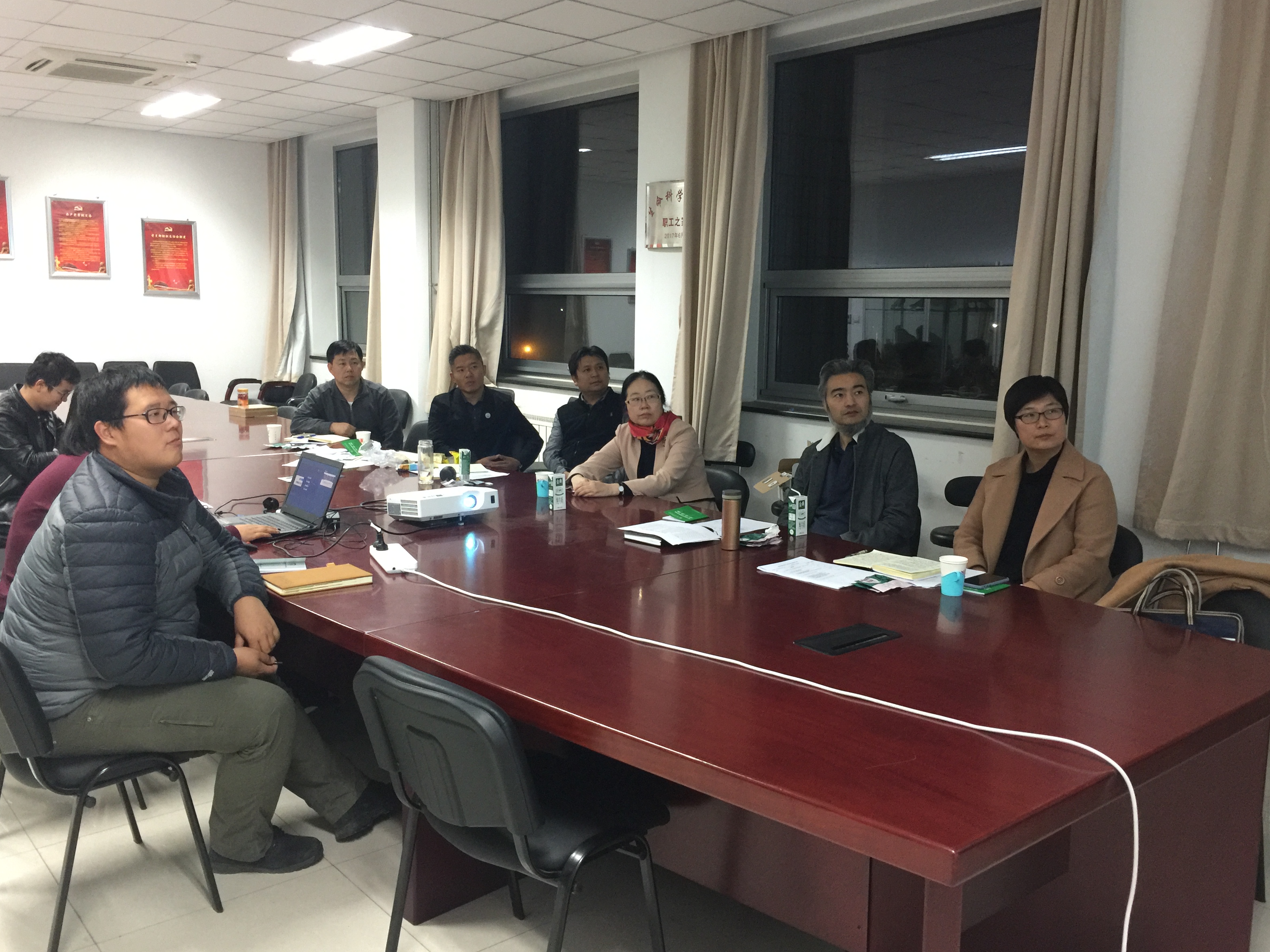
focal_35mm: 30
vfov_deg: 46.8
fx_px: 1101
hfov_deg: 60.0
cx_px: 634
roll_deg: +0.0
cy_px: 464
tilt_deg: -8.6
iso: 125
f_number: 2.2
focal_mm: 4.15
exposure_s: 1/10
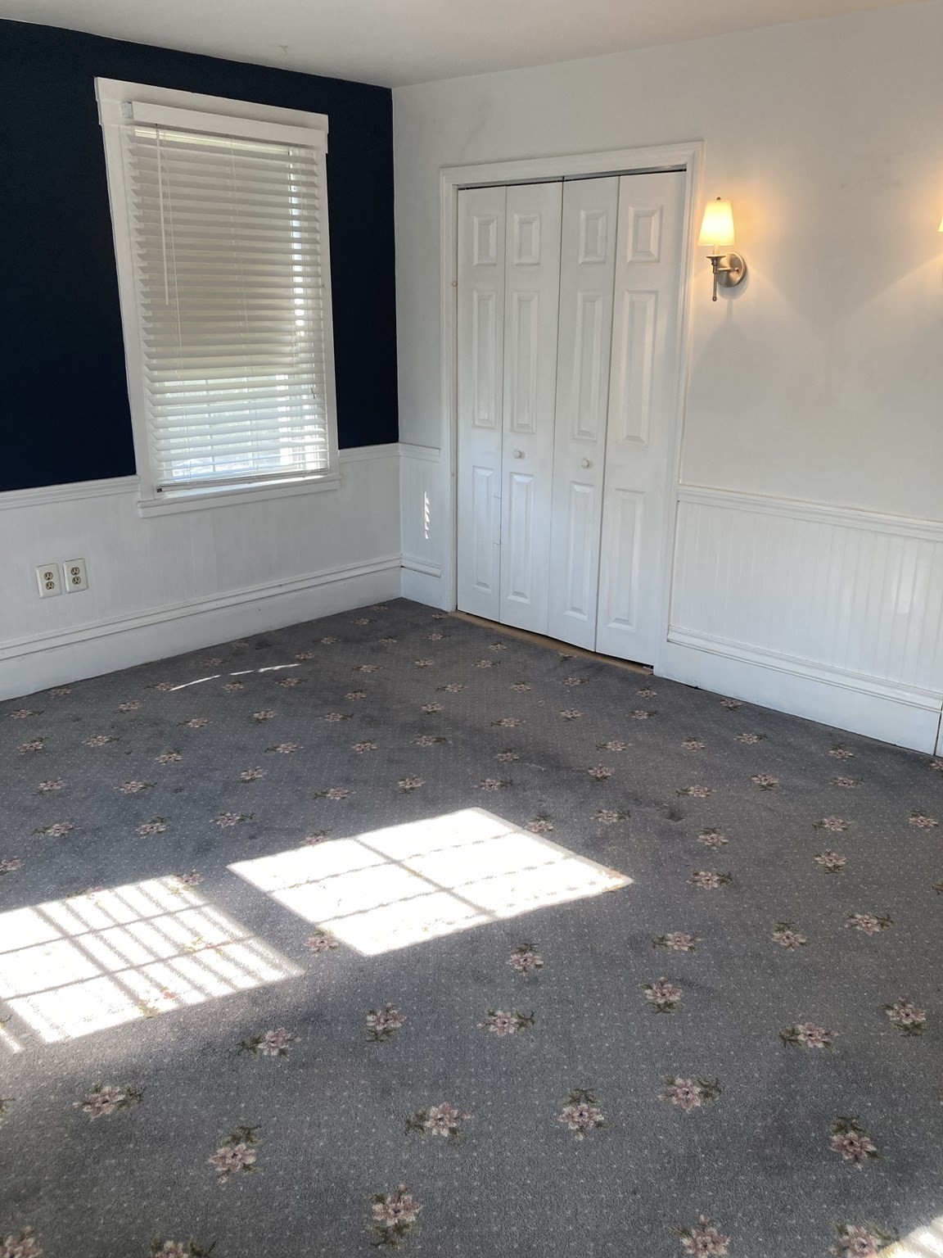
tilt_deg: -18.1
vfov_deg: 63.4
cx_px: 472
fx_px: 1017
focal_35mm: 28
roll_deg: +0.5
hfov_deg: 49.7
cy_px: 629
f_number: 1.8
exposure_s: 1/120
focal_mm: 3.99
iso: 40
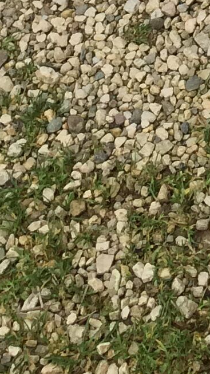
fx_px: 1565
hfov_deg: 7.3
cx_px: 449
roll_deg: +1.4
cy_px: -510
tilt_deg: -30.3
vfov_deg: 11.4
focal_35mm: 158
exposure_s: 1/120
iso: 64
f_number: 2.2
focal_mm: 4.15
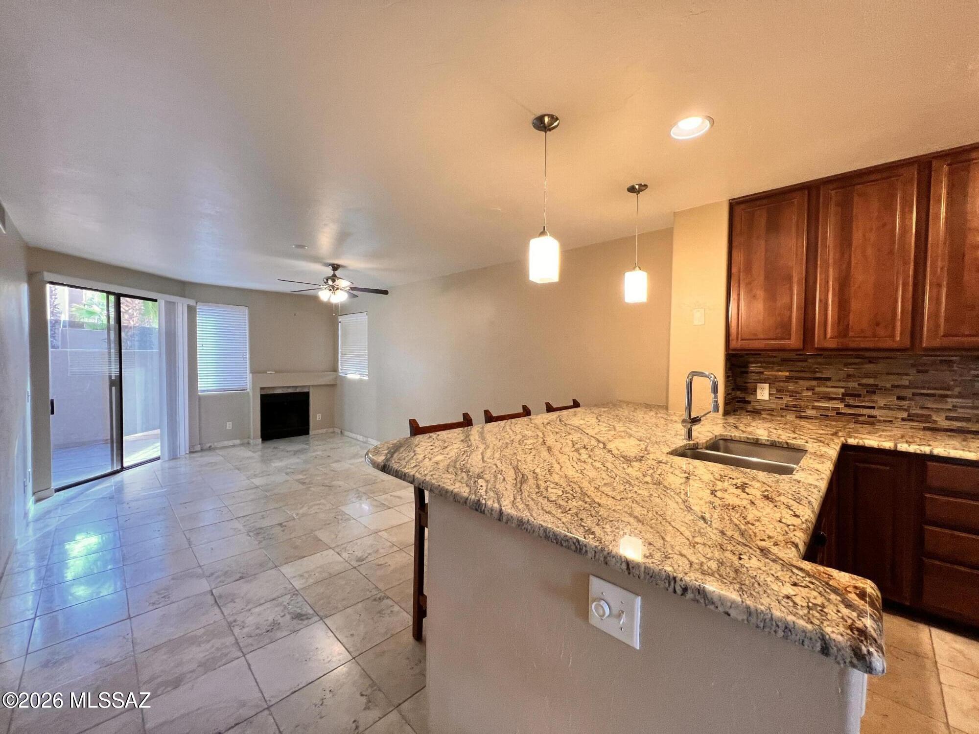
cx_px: 490
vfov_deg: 89.9
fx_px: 368
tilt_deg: -1.2
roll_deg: -0.3
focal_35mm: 13
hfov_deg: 106.2
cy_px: 367
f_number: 1.8
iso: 160
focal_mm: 1.57
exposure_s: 1/60
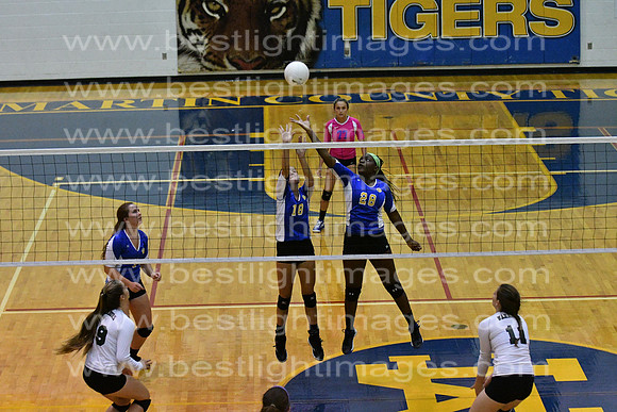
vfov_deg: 6.5
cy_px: 206
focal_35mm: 210
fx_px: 3600
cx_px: 308
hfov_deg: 9.8
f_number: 4
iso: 8000
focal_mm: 140
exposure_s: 1/640
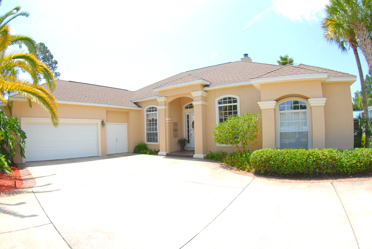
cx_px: 186
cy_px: 124
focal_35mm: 17
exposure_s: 1/200
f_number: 7.1
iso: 100
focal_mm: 11.5
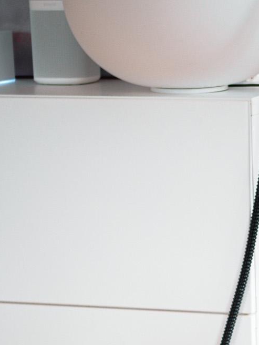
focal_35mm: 156
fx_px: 1554
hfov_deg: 9.3
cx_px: 351
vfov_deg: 12.4
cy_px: 412
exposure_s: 1/80
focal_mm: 25
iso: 250
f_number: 1.7
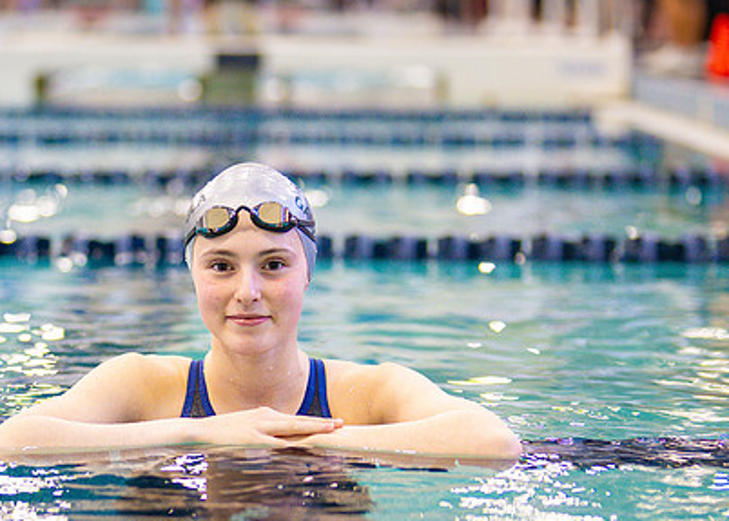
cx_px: 257
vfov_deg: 10.5
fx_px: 2836
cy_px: 353
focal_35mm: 137
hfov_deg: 14.6
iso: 500
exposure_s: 1/500
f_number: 1.2
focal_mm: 50
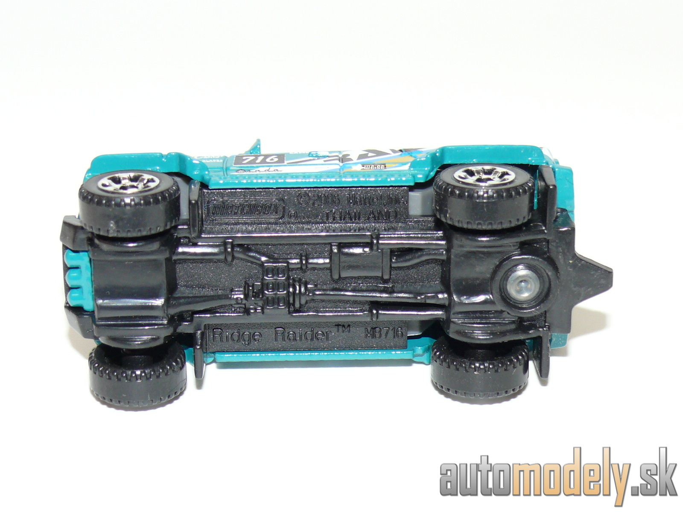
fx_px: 1874
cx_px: 342
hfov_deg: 20.7
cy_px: 256
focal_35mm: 95
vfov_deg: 15.6
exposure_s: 1/30
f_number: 4
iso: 100
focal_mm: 12.8
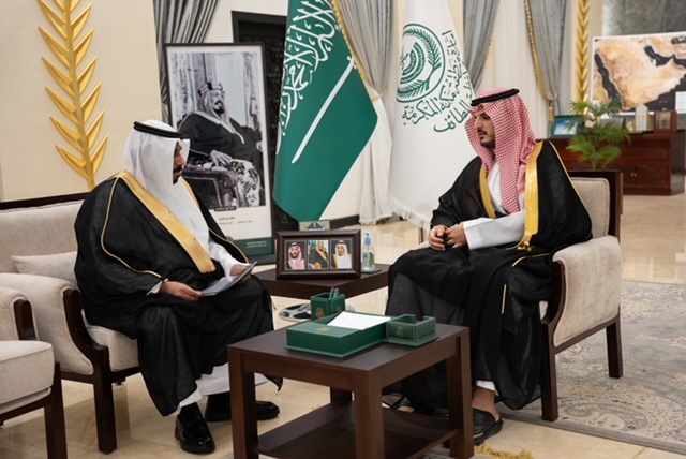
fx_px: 879
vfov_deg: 29.2
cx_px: 343
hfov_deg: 42.6
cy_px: 230
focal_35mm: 46
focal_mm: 46.1
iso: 800
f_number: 2.8
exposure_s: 1/160
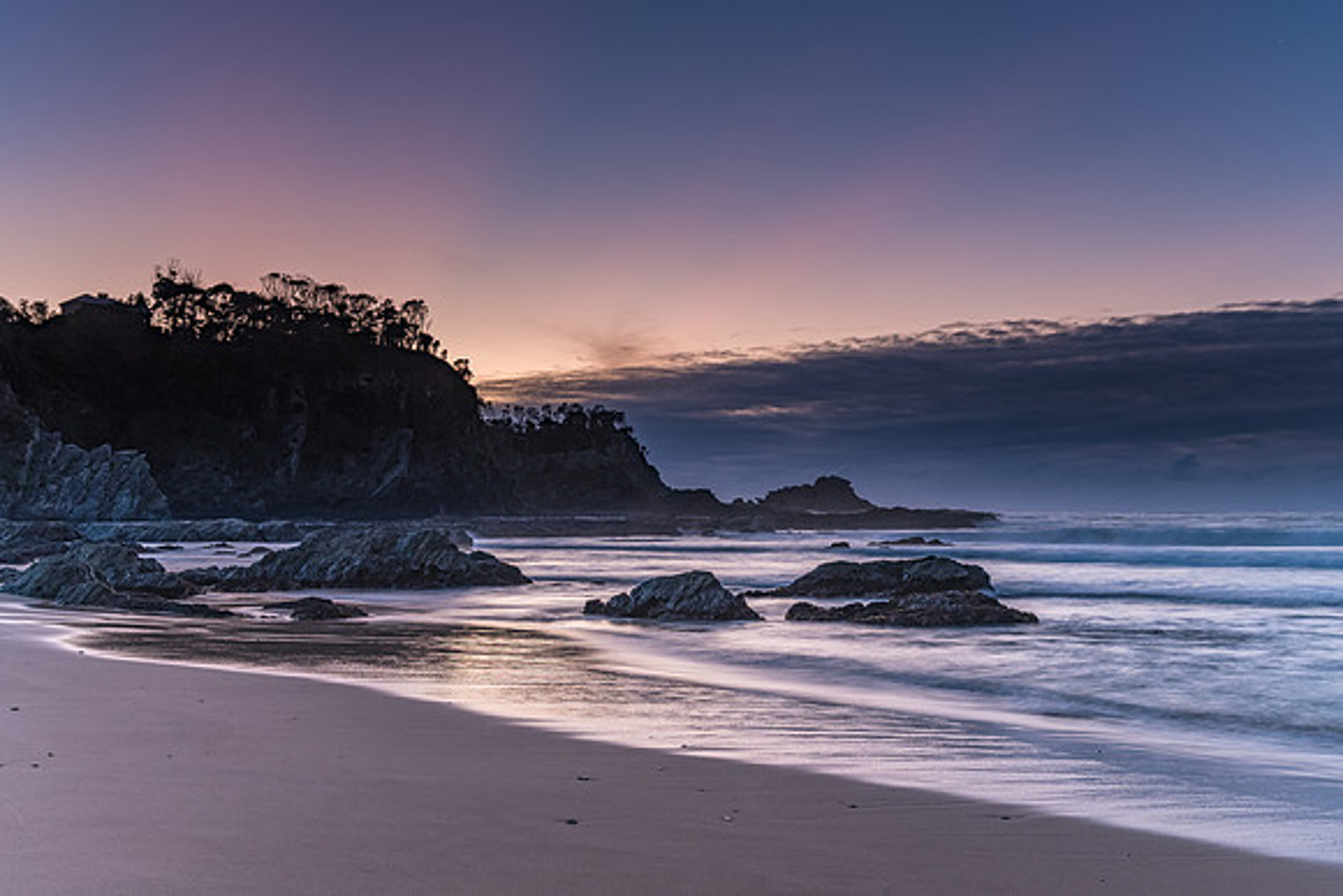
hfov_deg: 43.5
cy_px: 448
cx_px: 672
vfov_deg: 29.8
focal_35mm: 45
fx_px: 1683
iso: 250
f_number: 8
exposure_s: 2
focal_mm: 44
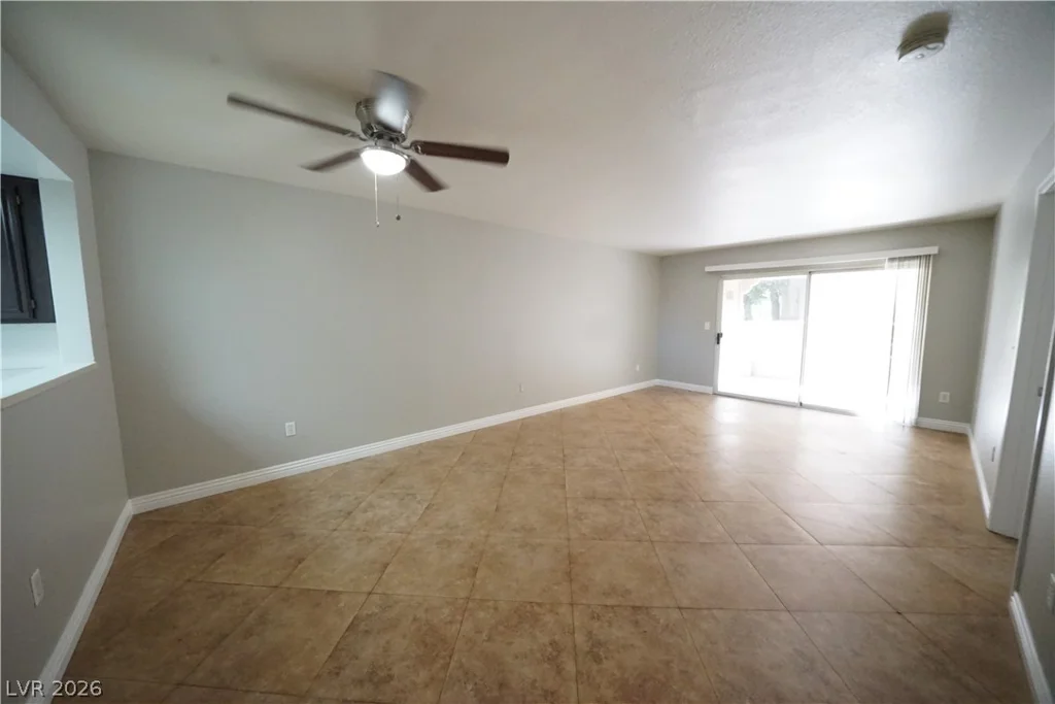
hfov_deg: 112.6
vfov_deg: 90.0
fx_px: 352
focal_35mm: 12
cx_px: 528
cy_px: 352
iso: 10000
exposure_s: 1/80
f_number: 9
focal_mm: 12
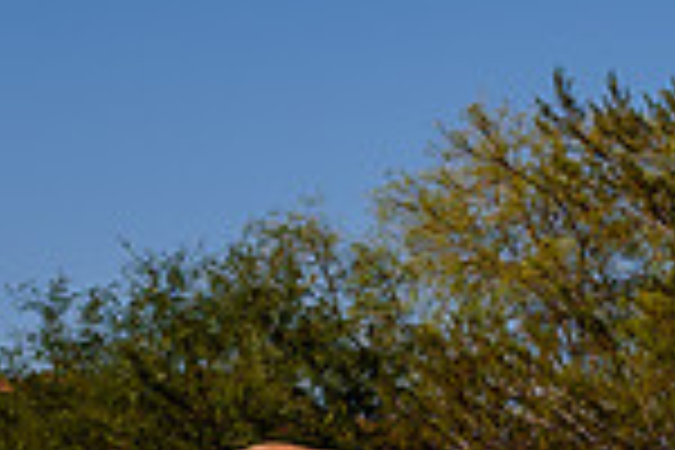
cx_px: 860
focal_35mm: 256
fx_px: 4800
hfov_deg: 8.0
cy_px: 576
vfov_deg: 5.3
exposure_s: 1/320
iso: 125
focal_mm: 65
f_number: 10
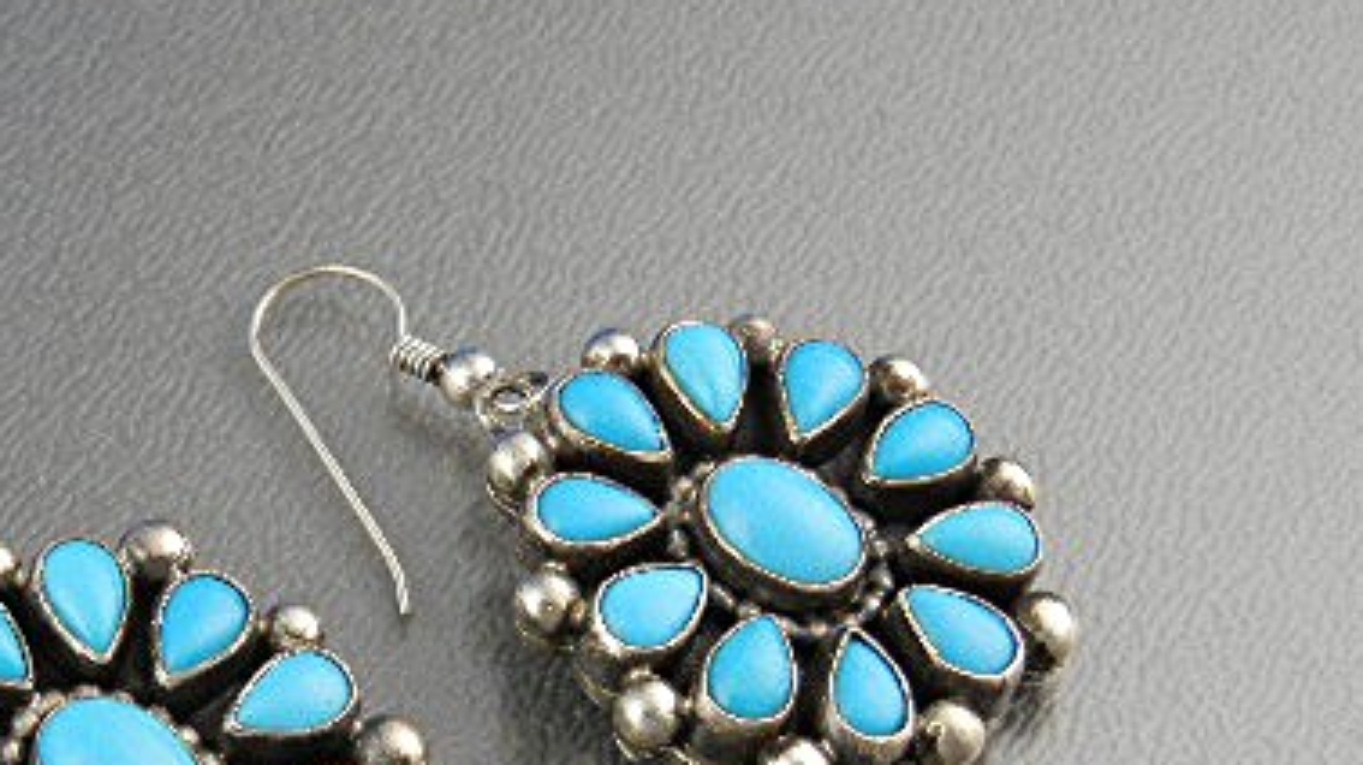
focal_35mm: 96
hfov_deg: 22.0
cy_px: 704
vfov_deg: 12.5
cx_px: 343
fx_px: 3467
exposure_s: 1/28.6
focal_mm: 9.3
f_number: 3.9
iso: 400
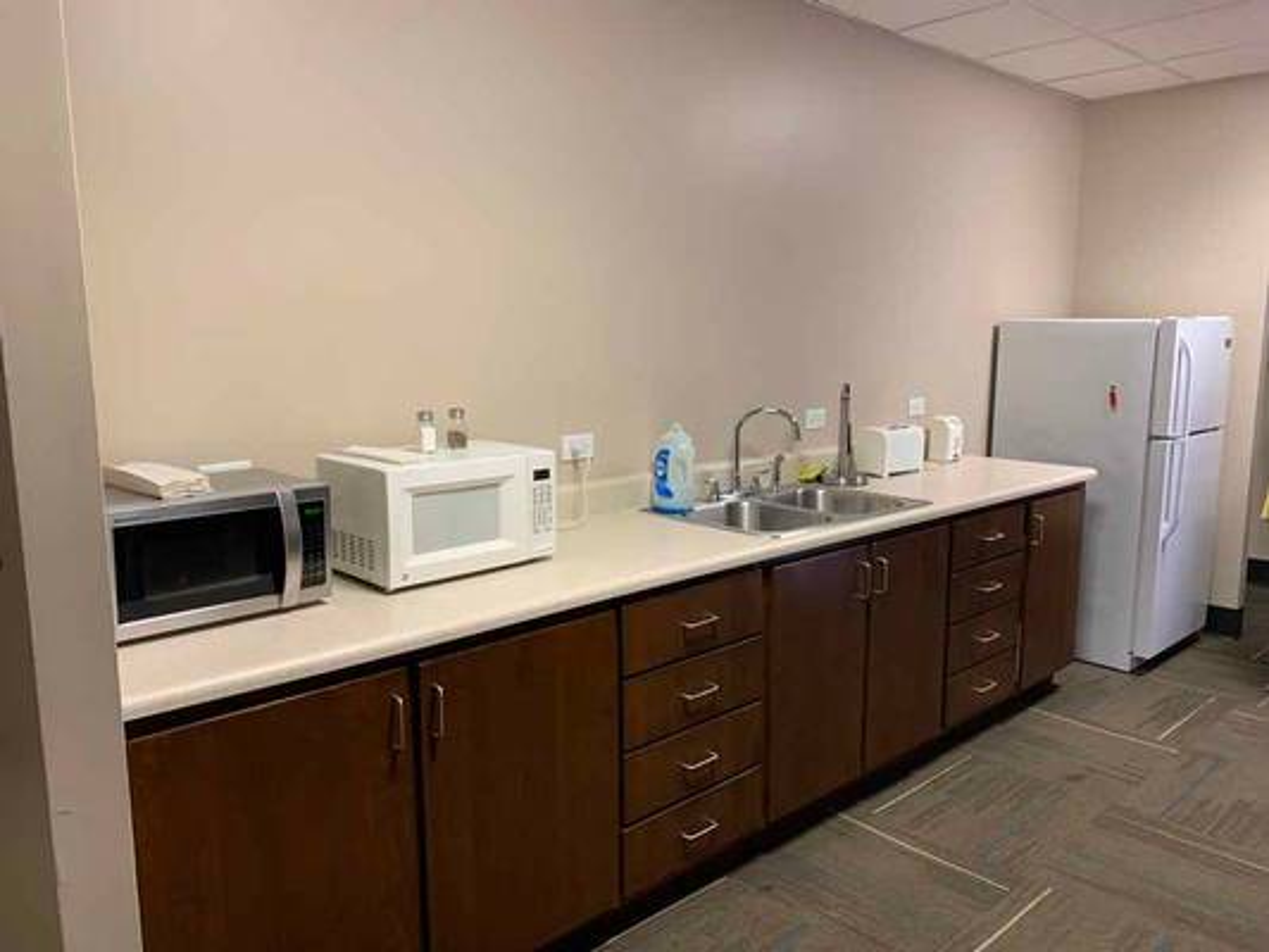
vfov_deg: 53.1
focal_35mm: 26
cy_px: 476
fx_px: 953
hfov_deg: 67.3
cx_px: 634
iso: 200
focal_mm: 4.25
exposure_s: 1/60
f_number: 1.8
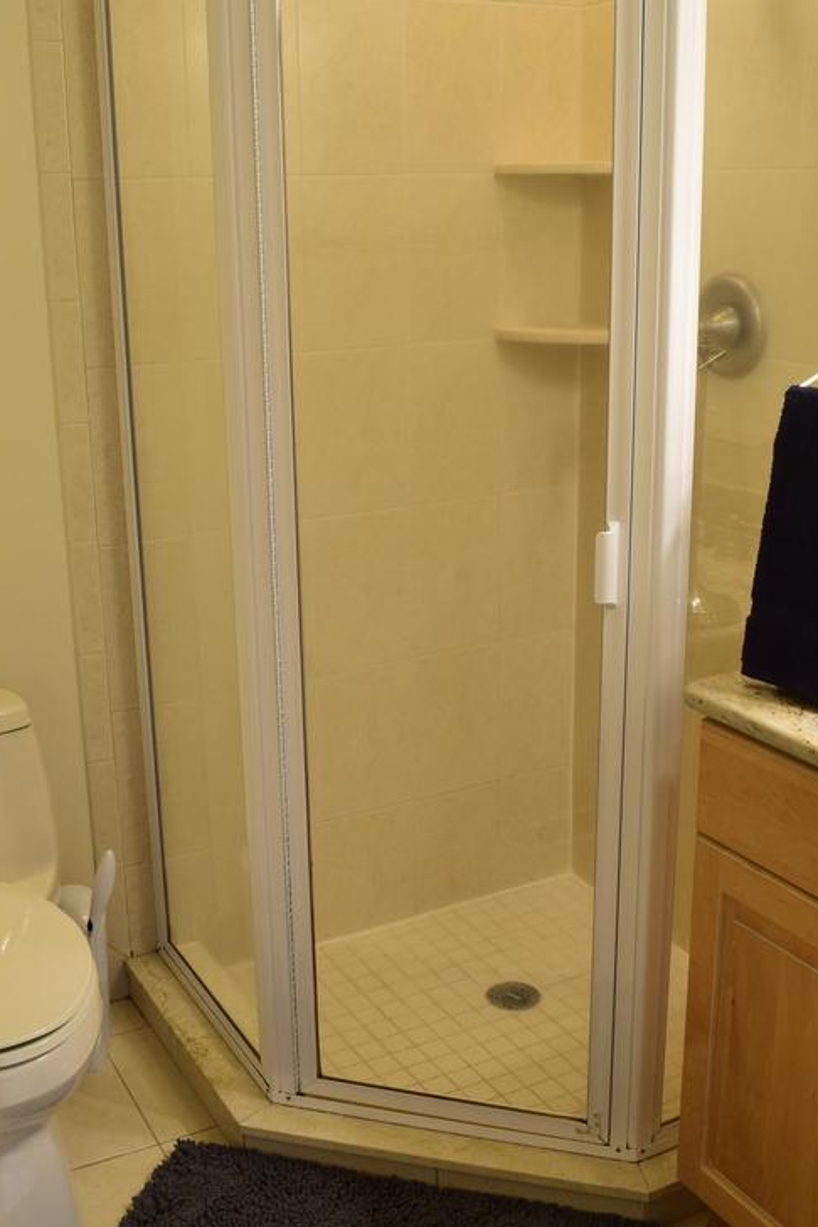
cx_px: 424
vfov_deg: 48.5
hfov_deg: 33.4
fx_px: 1363
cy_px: 611
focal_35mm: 40
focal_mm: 18
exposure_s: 1/15
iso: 400
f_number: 6.3
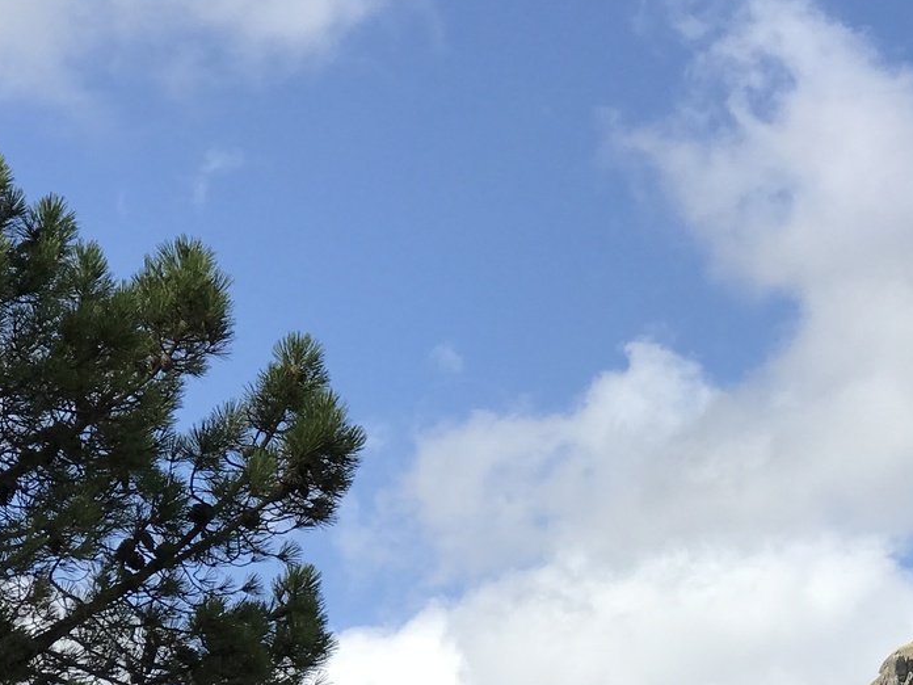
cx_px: 812
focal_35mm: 131
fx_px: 3455
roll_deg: +1.0
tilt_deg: +10.9
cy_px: 727
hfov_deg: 14.9
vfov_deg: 11.2
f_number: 2.8
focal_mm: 6.6
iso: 20
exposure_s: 1/1100
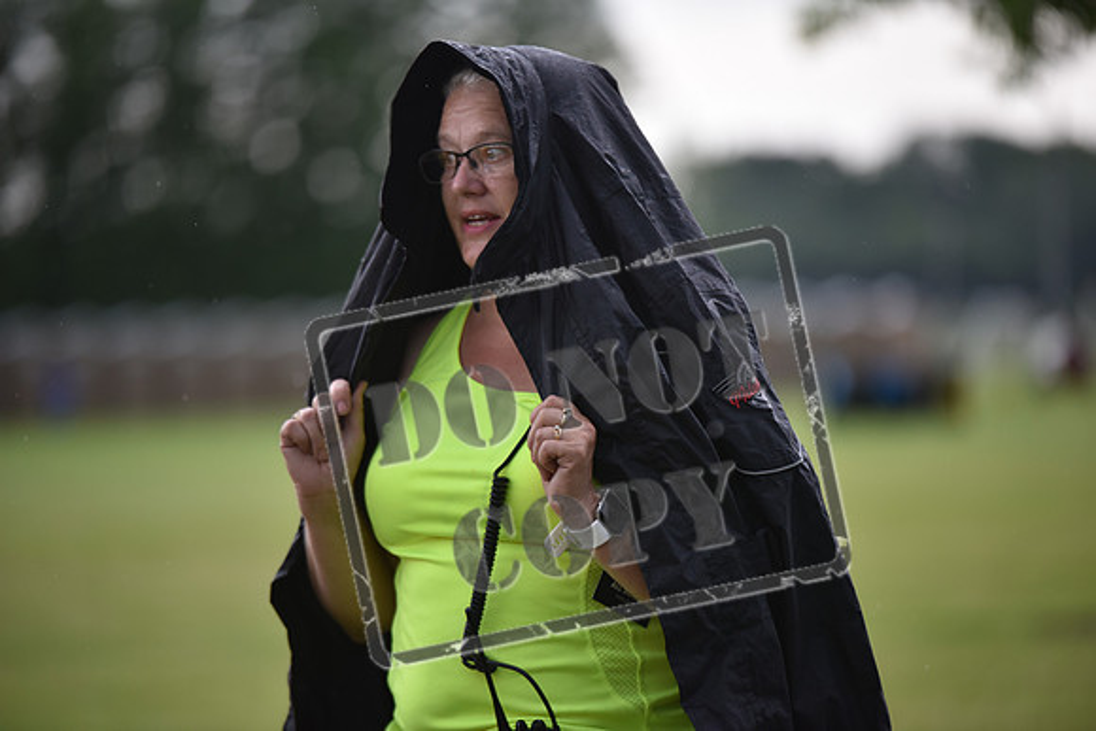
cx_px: 548
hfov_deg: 10.3
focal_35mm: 200
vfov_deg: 6.9
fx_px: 6090
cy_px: 366
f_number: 2.8
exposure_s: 1/1250
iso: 800
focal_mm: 200
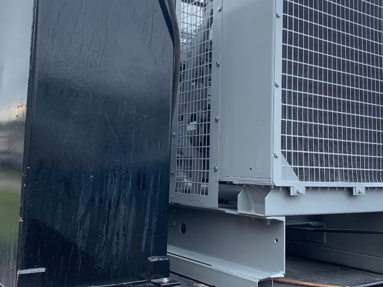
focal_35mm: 42
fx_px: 465
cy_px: 131
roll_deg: -1.3
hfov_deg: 44.8
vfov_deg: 34.3
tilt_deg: +5.4
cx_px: 197
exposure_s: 1/85
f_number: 1.8
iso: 100
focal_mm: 4.25
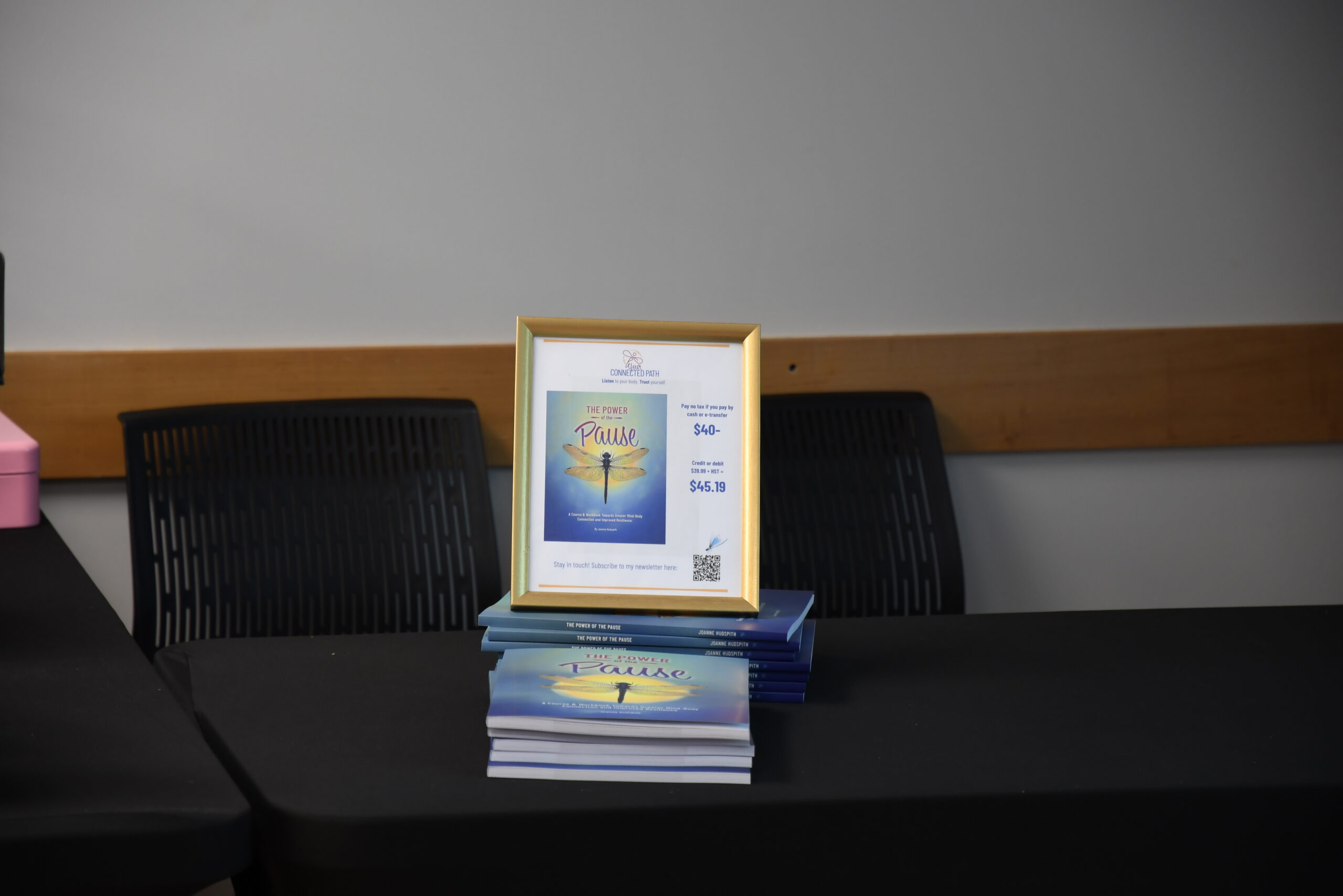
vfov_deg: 11.4
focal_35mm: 120
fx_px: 4477
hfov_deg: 17.1
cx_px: 672
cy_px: 448
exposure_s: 1/30
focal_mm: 80
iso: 500
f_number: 4
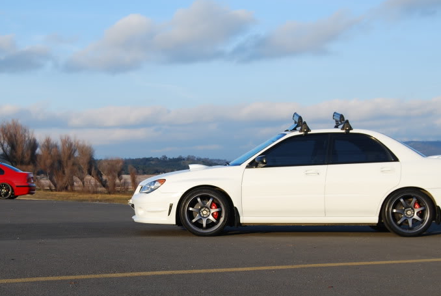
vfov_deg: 17.8
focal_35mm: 77
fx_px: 945
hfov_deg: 26.2
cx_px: 171
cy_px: 196
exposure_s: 1/200
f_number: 7.1
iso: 100
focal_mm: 34
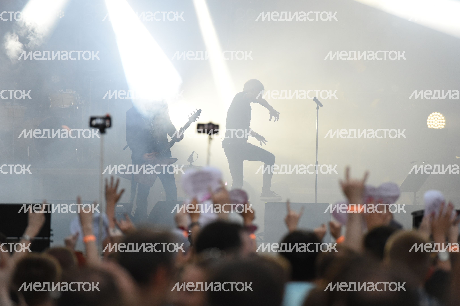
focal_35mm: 200
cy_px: 153
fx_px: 2554
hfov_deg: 10.3
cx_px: 230
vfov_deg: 6.9
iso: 3200
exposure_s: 1/800
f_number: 4
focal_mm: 200
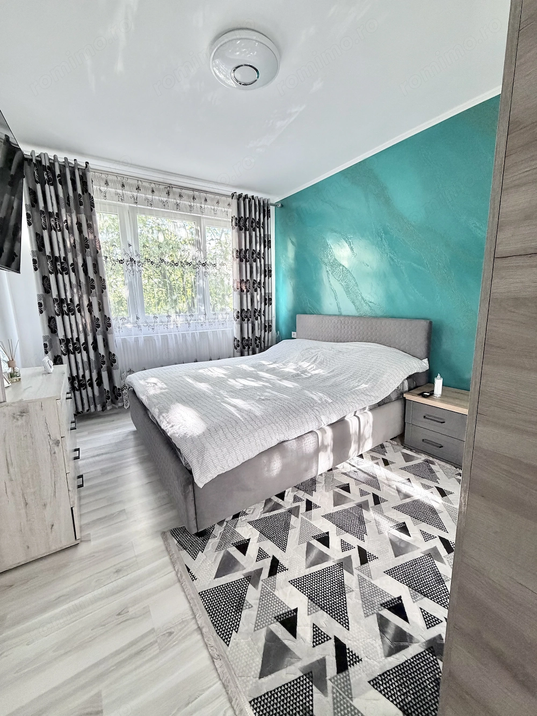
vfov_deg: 102.1
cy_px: 358
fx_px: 290
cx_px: 268
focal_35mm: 14
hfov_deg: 85.7
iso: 320
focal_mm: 2.22
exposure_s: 1/105
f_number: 2.2
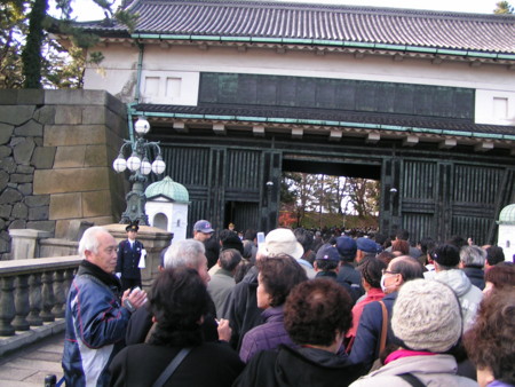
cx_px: 258
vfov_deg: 37.8
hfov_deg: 49.0
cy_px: 194
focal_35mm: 38
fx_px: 566
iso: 50
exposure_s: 1/60
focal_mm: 5.8
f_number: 4
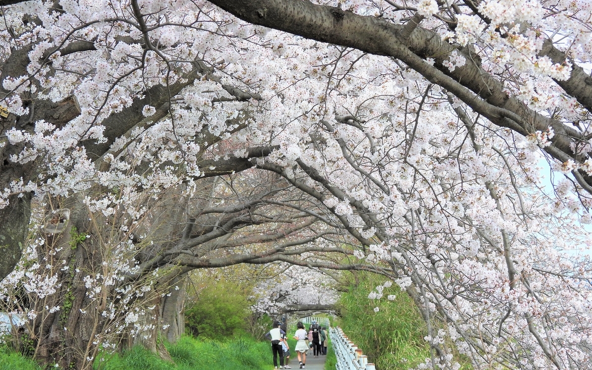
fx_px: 2146
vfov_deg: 9.9
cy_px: 213
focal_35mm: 133
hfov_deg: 15.7
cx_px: 295
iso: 100
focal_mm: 22.3
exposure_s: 1/250
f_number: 4
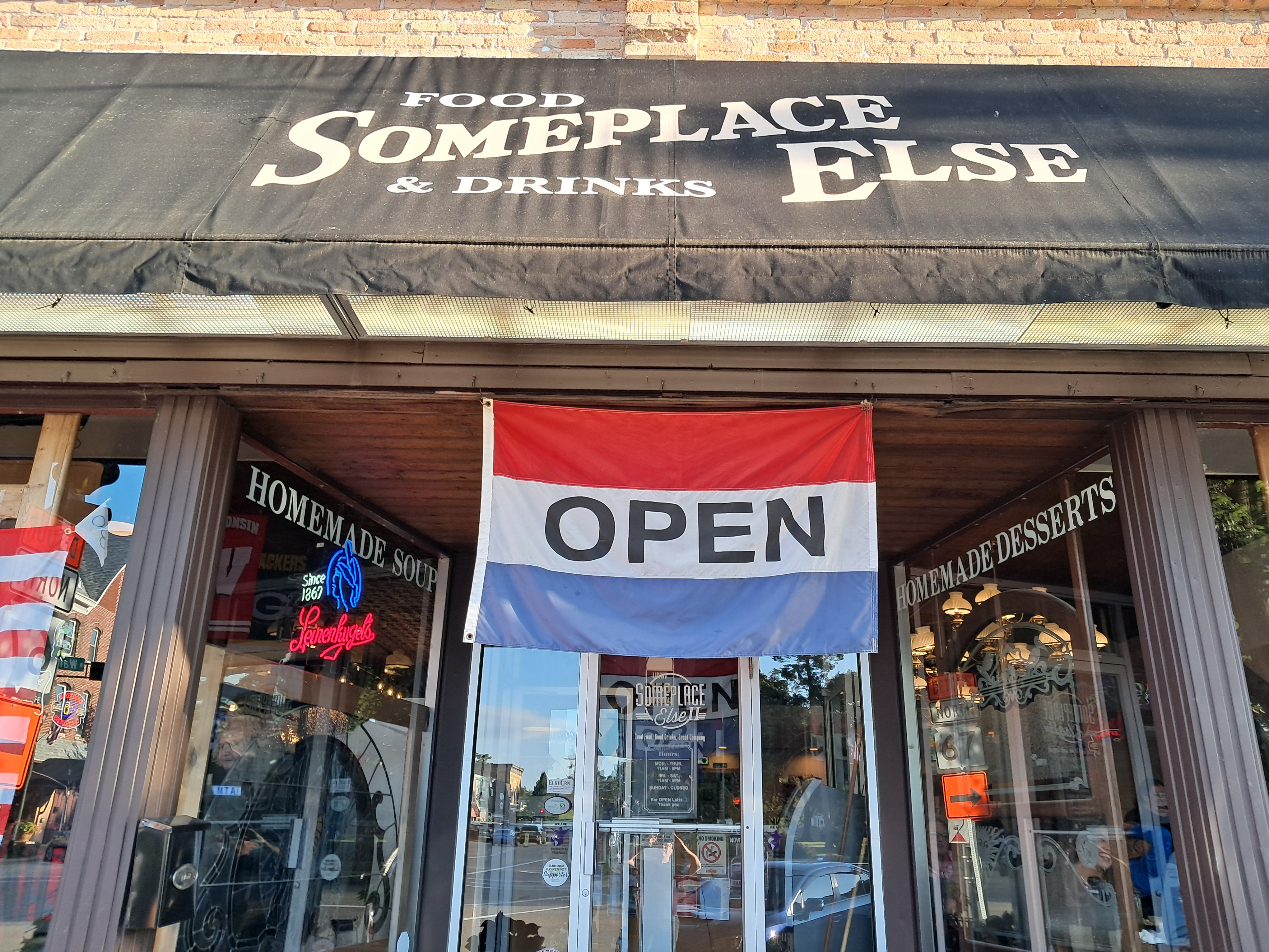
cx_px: 634
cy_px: 476
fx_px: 990
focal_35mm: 27
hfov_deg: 65.3
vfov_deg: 51.4
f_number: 1.8
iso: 50
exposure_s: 1/60
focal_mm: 4
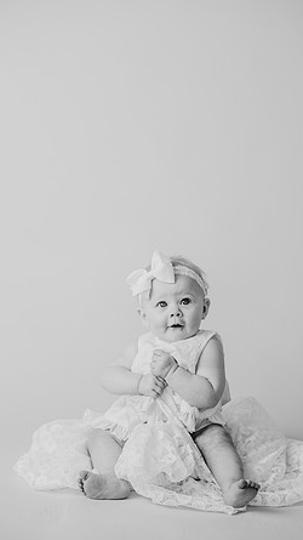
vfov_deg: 23.7
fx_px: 1287
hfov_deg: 13.4
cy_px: 272
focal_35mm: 90
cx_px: 177
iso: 100
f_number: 2.8
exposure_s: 1/160
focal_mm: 85
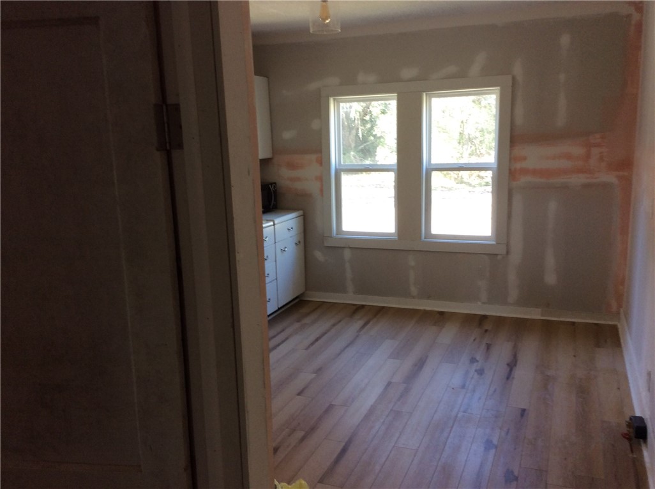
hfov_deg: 56.9
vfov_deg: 44.0
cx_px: 328
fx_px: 605
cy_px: 244
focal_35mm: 32
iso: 64
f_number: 2.4
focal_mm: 3.3
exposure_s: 1/24
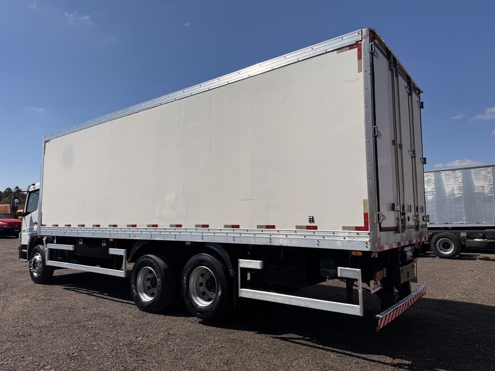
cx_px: 248
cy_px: 186
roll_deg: +0.0
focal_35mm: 24
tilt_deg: +5.5
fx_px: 343
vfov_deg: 56.8
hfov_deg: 71.6
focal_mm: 6.76
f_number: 1.78
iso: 80
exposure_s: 1/9091
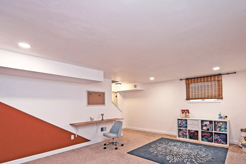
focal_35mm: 19
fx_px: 130
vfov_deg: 63.4
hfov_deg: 86.8
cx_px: 132
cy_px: 105
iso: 320
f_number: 4
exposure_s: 1/60
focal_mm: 14
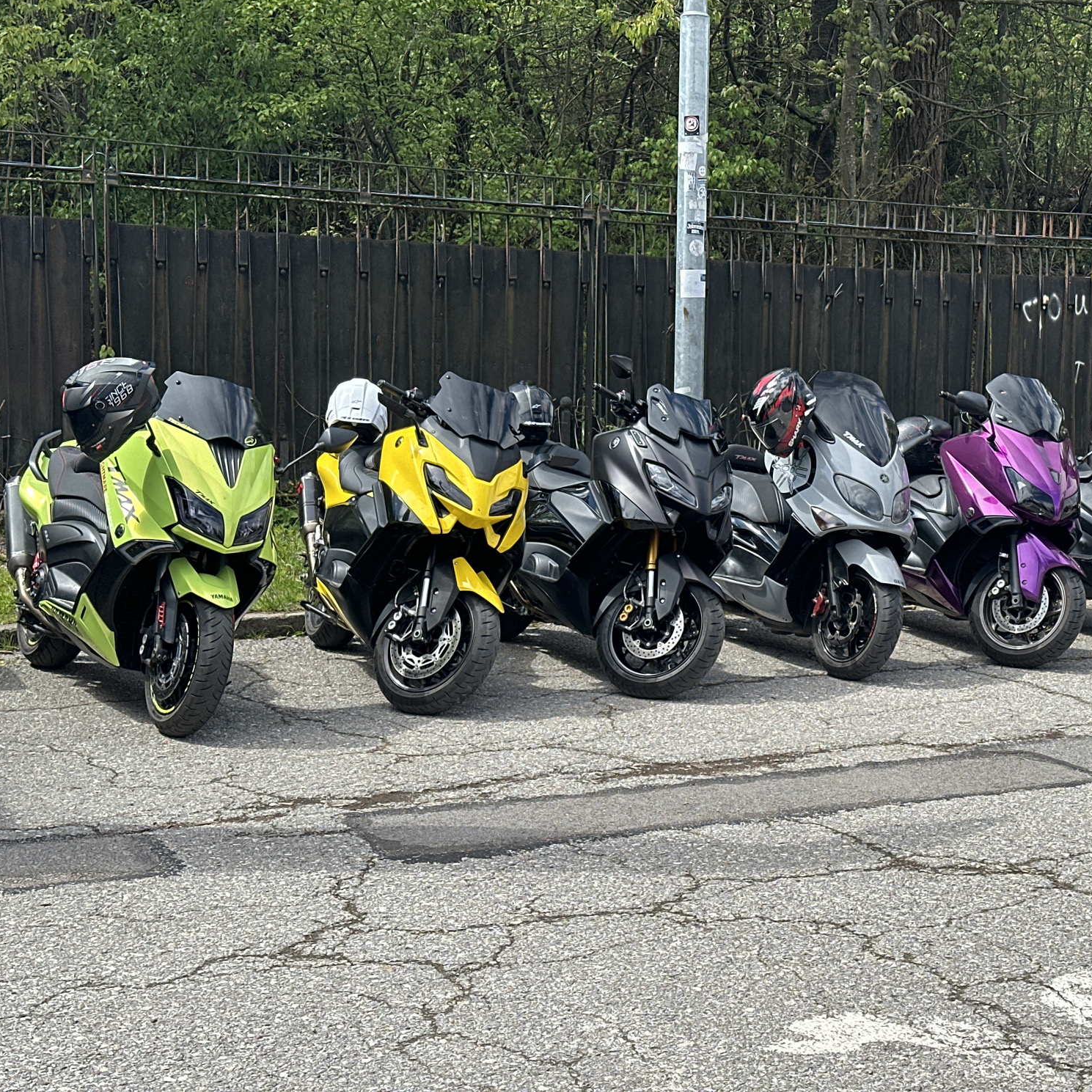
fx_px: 2034
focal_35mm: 57
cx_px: 707
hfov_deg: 29.9
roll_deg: -1.5
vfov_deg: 30.0
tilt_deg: -4.7
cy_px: 543
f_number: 1.78
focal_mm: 6.86
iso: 64
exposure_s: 1/2532
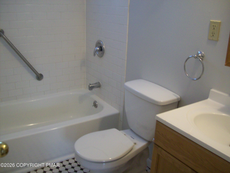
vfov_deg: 39.7
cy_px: 86
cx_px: 115
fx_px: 239
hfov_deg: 51.4
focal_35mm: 36
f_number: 2.7
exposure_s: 1/43.4
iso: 160
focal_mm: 6
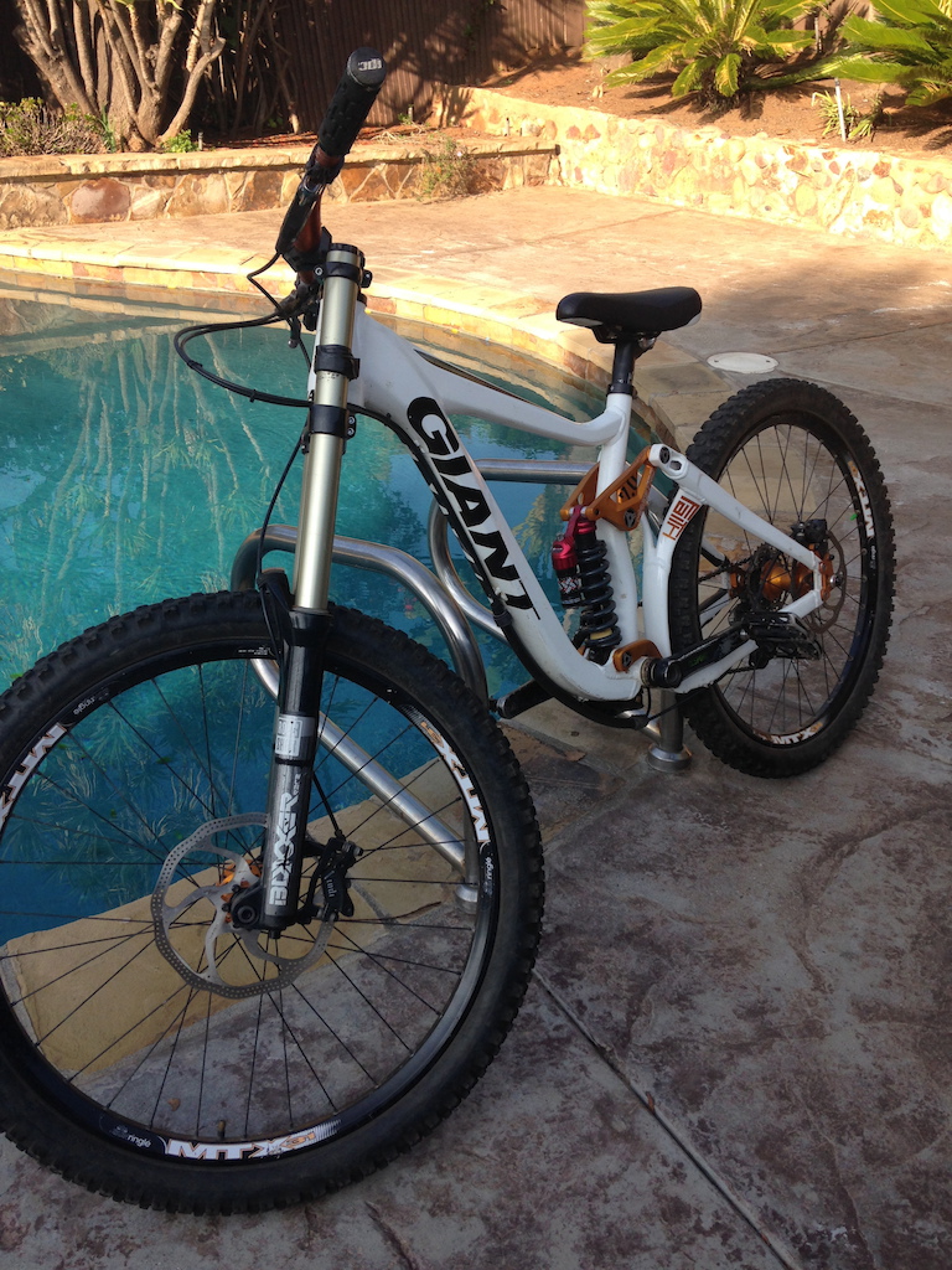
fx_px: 1210
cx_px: 476
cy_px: 635
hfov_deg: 42.9
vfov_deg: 55.4
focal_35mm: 33
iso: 50
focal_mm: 4.12
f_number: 2.4
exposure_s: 1/452
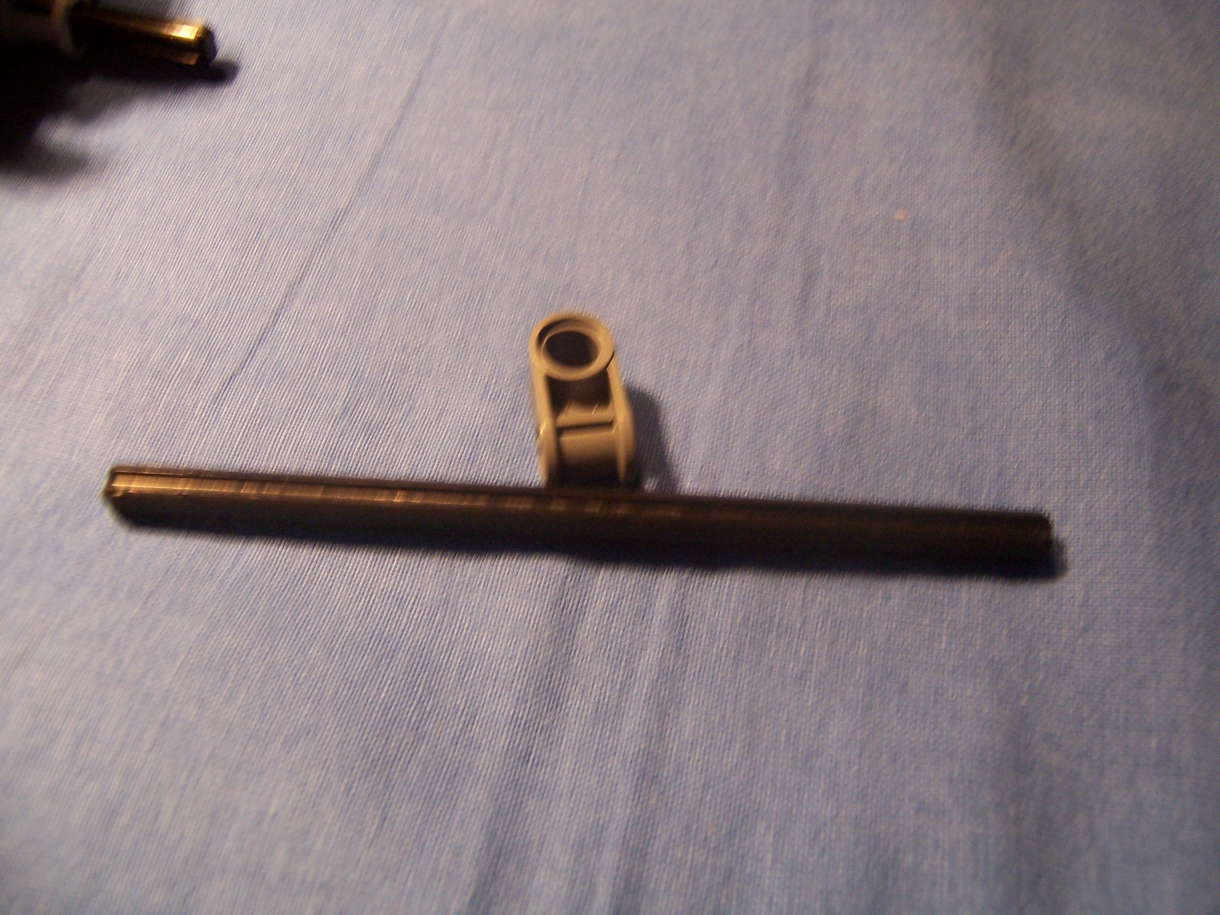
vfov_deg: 42.9
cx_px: 610
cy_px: 458
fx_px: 1163
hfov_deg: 55.4
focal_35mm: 33
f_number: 3.4
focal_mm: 5.5
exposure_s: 1/30
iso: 140
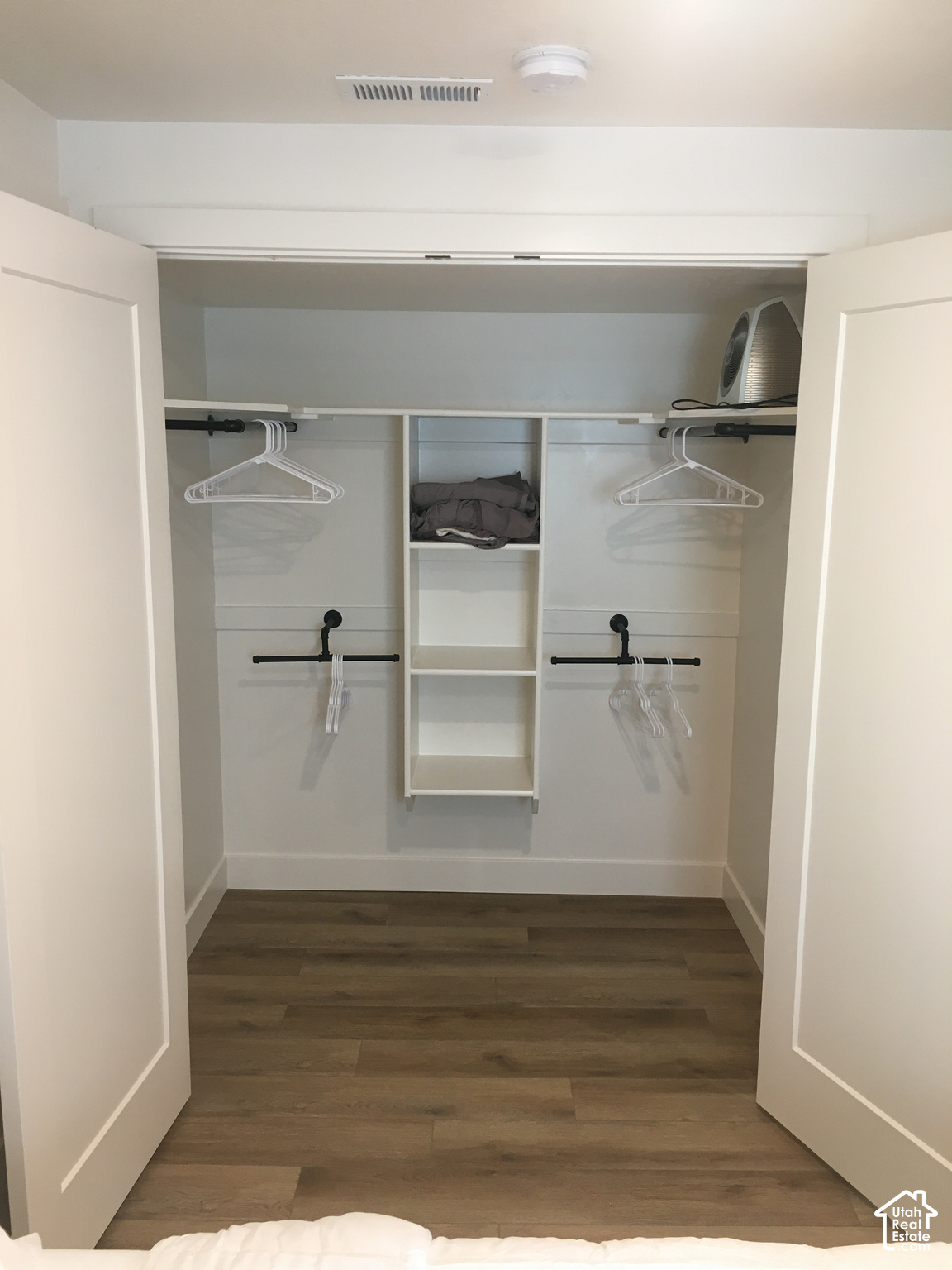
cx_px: 476
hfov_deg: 48.2
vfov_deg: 61.7
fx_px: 1063
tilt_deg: -10.9
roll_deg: -0.8
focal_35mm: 29
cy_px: 635
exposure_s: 1/30
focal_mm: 4.15
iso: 64
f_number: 2.2
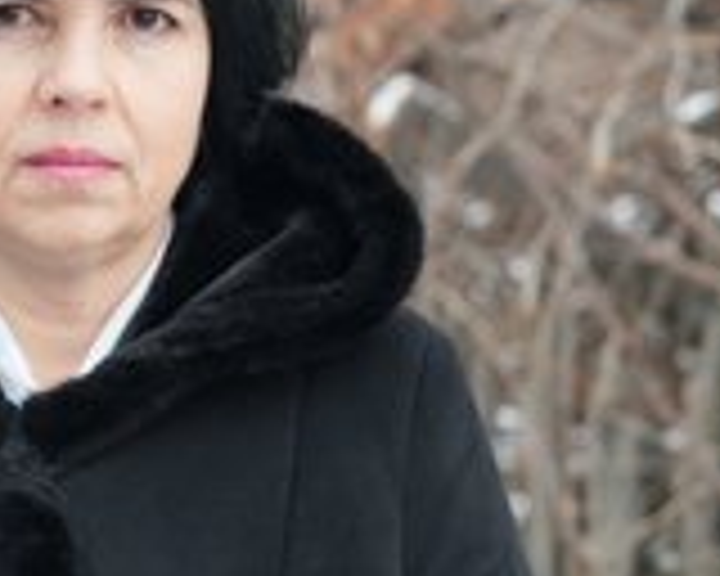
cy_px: 254
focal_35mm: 103
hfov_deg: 18.2
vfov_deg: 14.9
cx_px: 32
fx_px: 2195
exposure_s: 1/160
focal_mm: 44
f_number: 2.8
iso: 1000
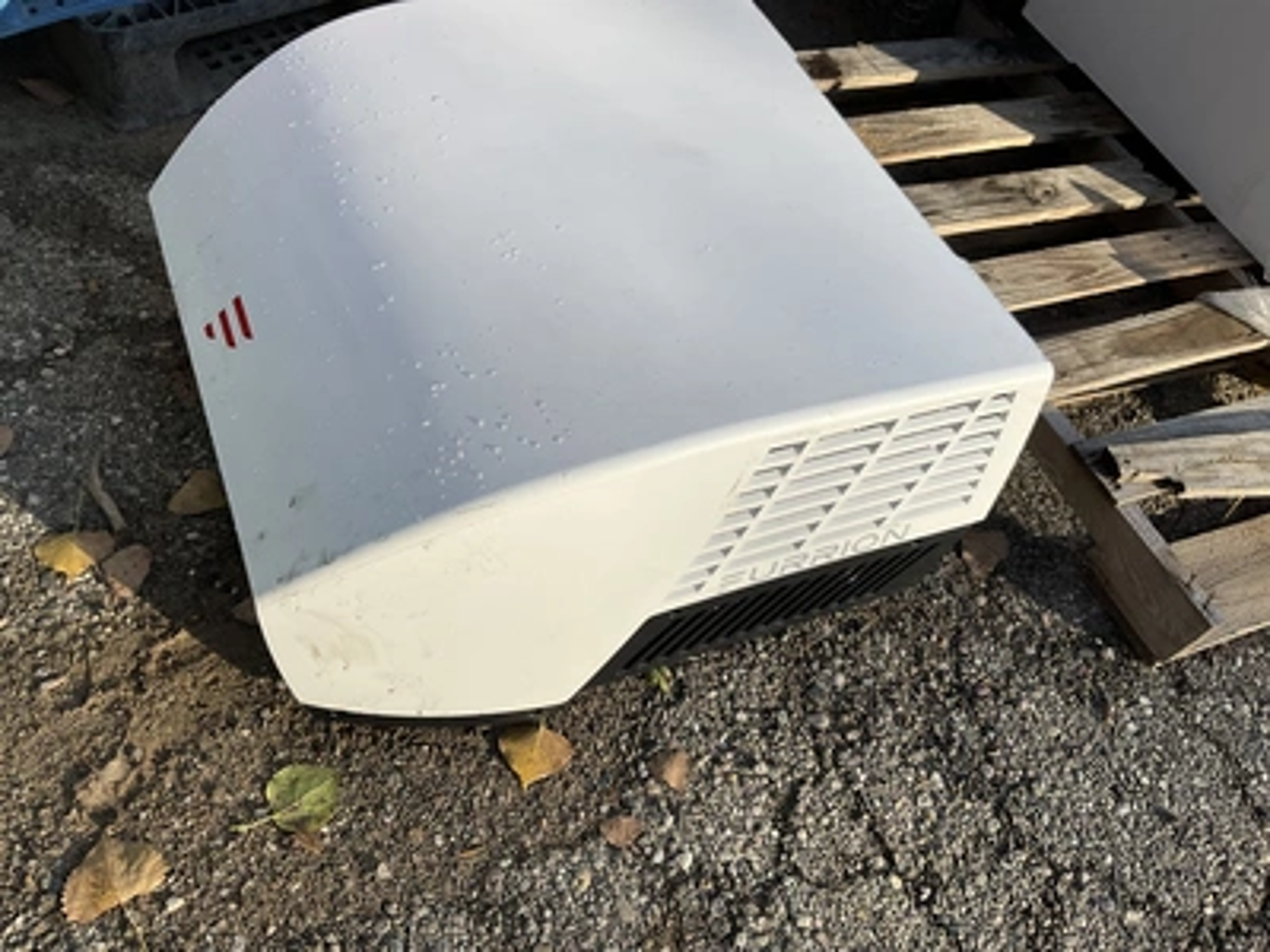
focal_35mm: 29
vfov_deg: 48.2
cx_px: 635
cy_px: 476
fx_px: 1064
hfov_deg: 61.7
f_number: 1.8
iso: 25
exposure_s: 1/855
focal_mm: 3
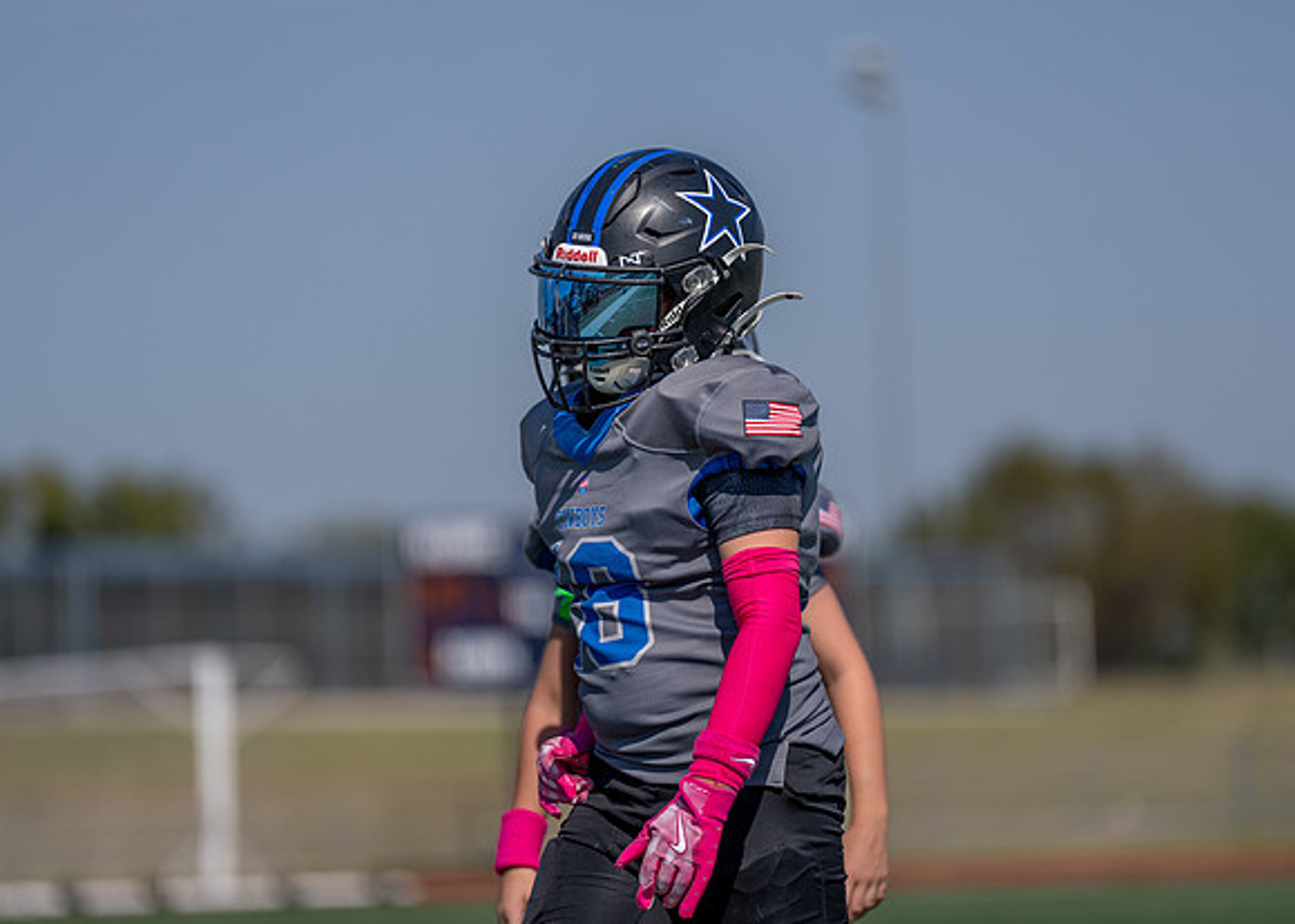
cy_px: 462
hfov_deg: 9.6
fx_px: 7706
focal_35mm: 210
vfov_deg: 6.9
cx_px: 648
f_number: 2.8
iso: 100
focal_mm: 200
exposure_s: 1/4000
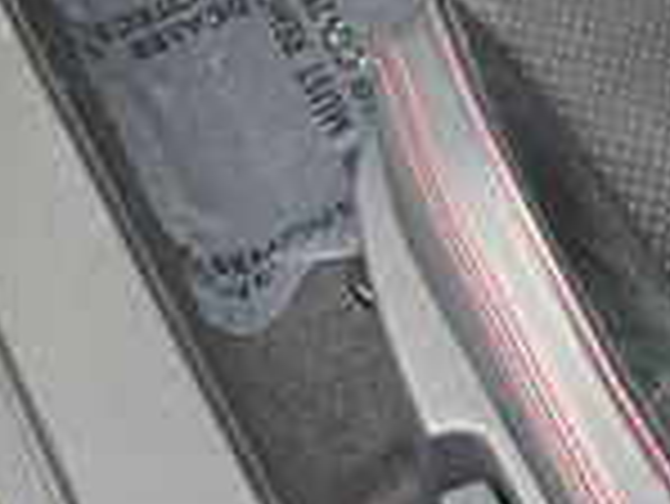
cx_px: 917
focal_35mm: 99
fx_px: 1918
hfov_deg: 18.2
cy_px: -554
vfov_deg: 12.8
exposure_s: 1/180
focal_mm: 6.3
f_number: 1.7
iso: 125
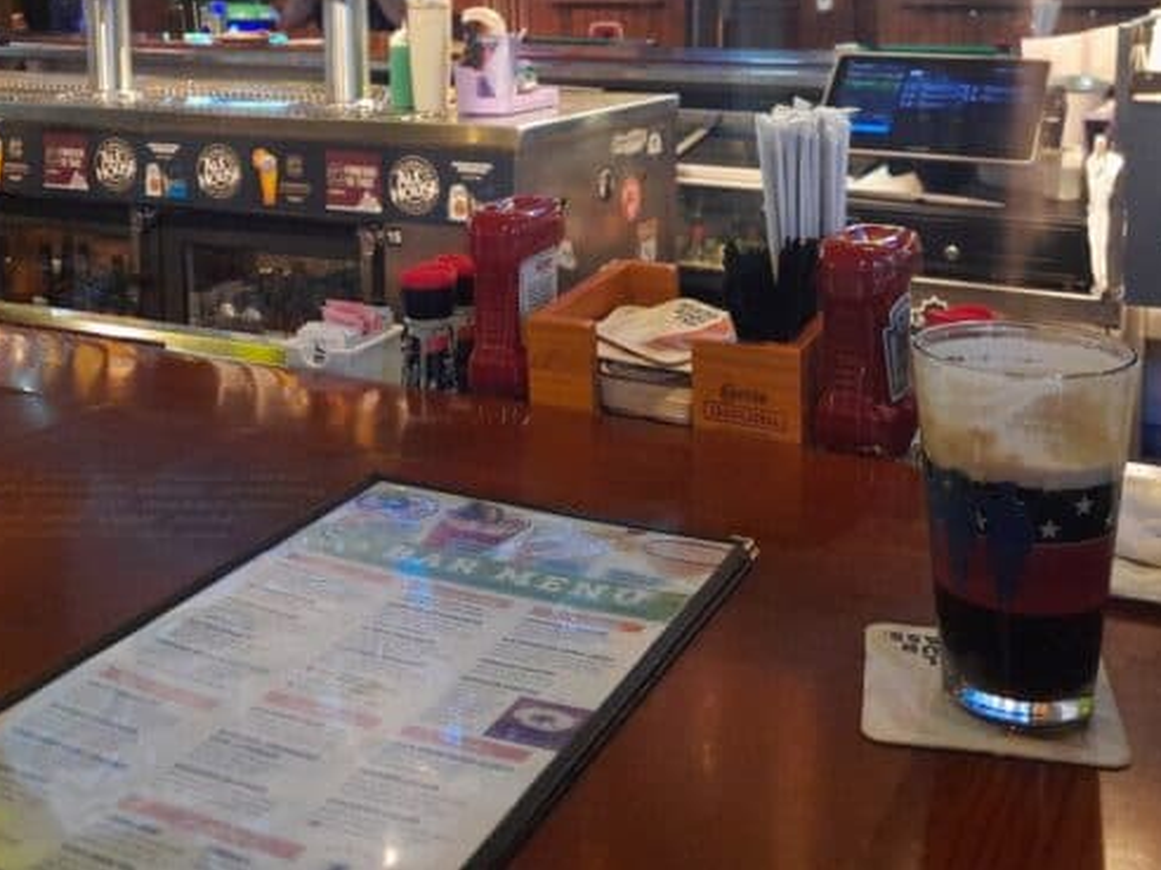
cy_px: 130
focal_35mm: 41
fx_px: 1375
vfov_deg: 33.7
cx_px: 580
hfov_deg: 45.8
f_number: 1.8
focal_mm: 5.23
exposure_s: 1/24
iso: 640
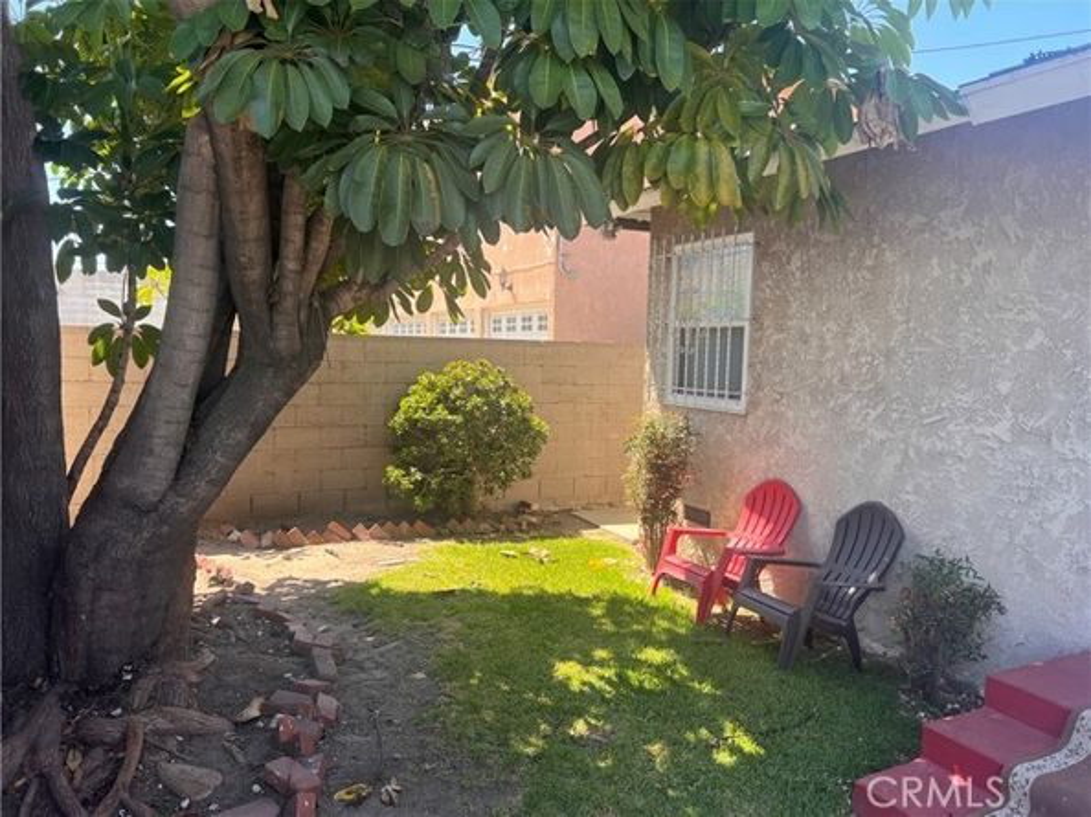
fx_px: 819
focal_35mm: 26
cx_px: 546
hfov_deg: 67.3
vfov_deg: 53.0
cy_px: 408
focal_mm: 5.7
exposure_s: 1/611
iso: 50
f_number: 1.5
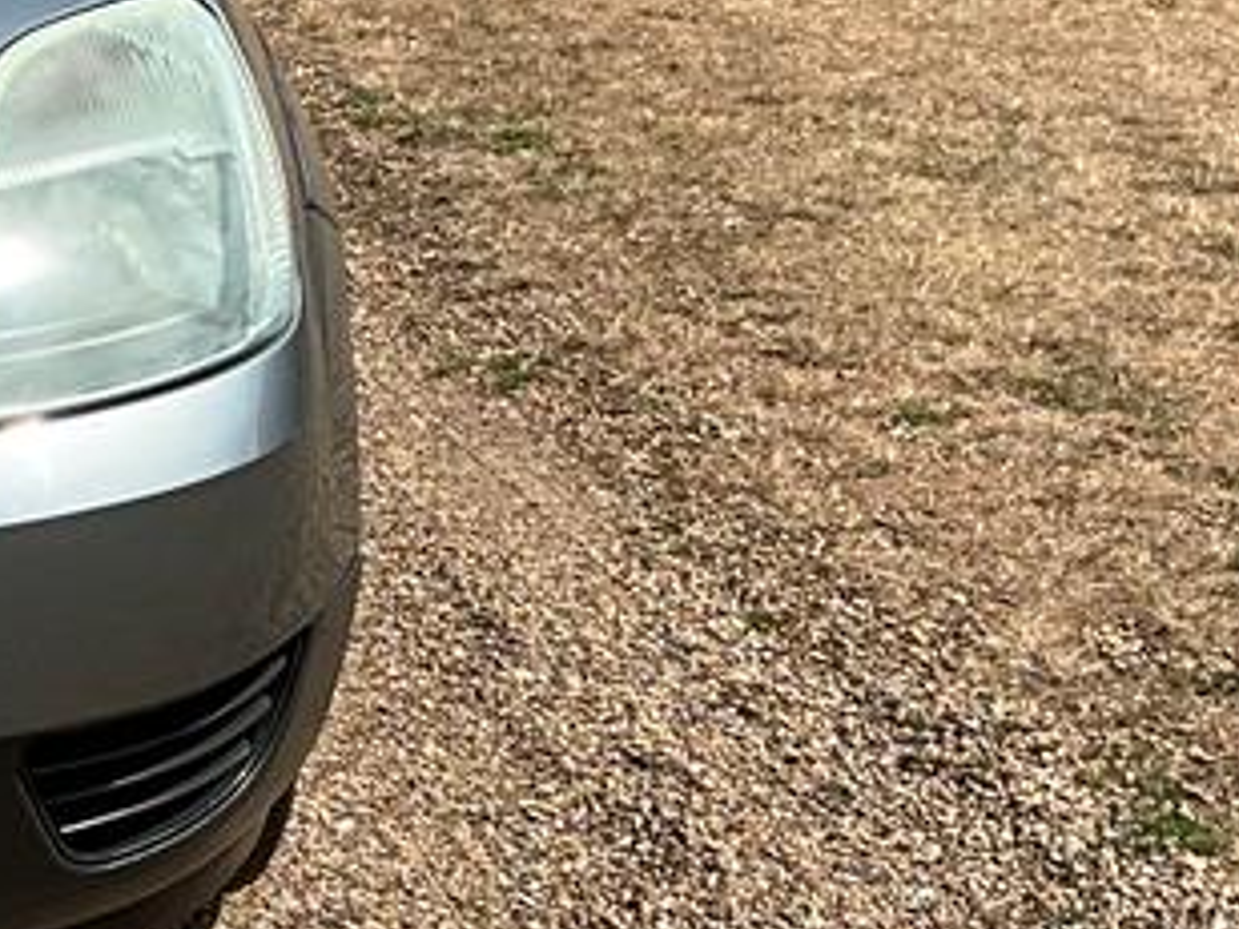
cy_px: 487
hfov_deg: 15.7
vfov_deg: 13.1
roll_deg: +1.6
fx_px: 4045
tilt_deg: -16.6
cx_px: -728
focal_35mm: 113
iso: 25
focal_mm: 3
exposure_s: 1/2141
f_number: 1.8
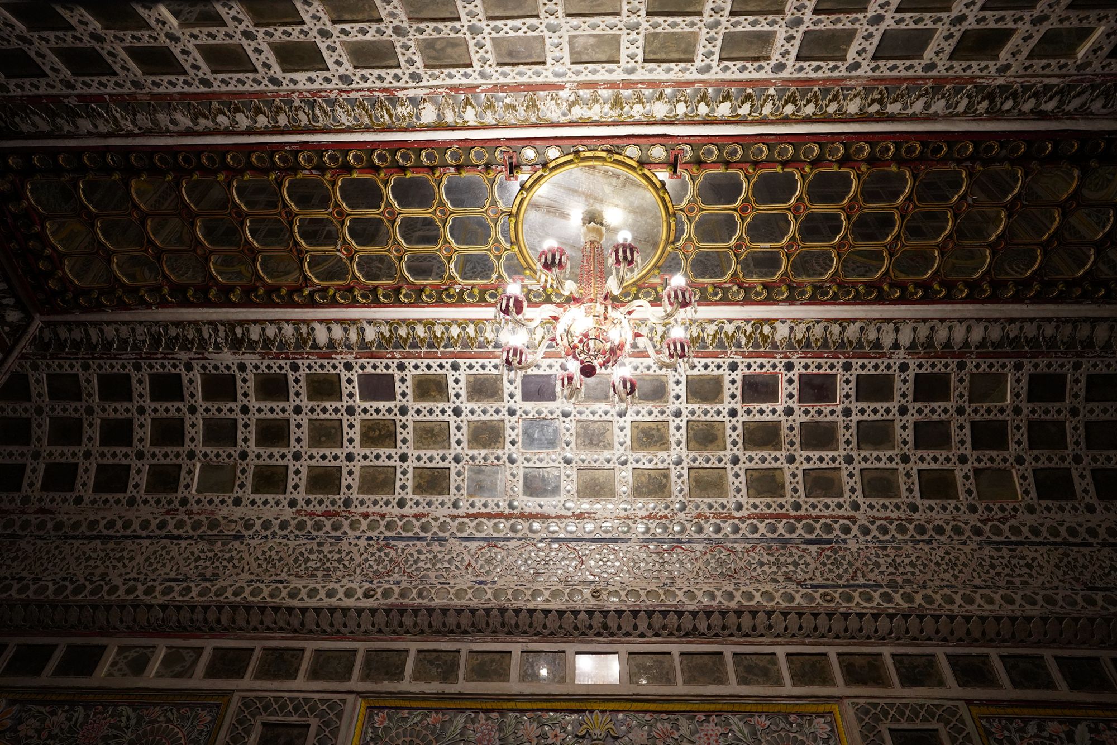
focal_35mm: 24
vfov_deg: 53.1
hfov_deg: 73.7
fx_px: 745
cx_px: 558
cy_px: 372
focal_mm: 24
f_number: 3.2
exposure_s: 1/80
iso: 3200
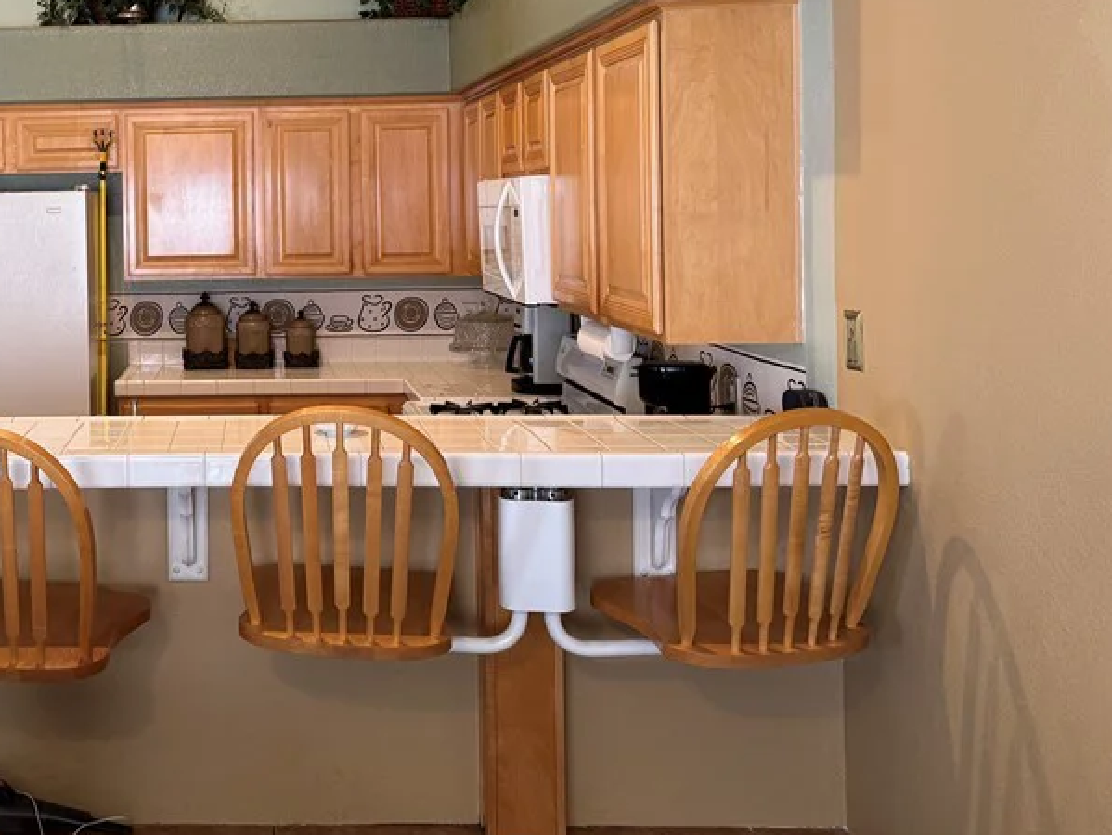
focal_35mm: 41
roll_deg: +1.5
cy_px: 202
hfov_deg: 43.0
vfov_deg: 34.4
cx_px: 180
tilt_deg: -0.2
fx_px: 1318
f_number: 1.78
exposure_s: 1/60
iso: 200
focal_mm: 6.76
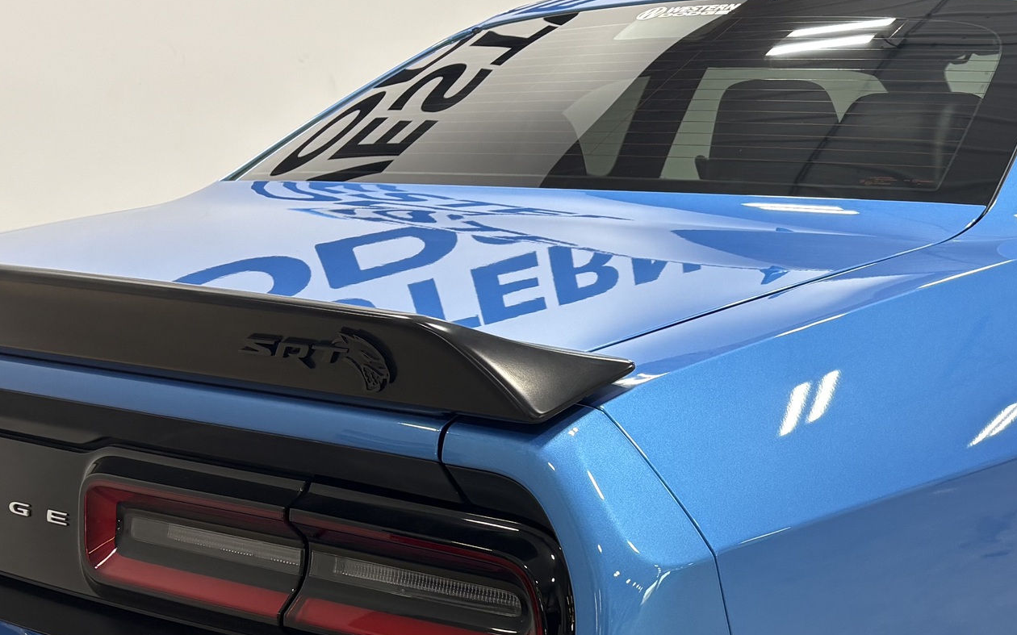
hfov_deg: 32.1
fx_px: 1746
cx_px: 722
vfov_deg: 20.2
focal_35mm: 63
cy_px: 569
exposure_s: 1/120
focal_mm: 5.96
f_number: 1.6
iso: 50
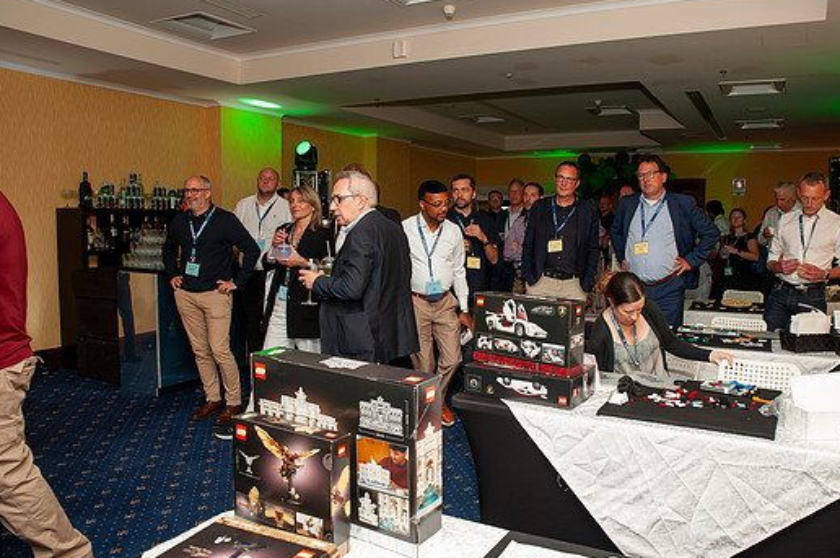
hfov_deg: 67.2
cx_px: 470
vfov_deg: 47.8
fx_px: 629
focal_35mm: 27
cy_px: 268
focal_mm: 24
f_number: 6.3
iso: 400
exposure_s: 1/160
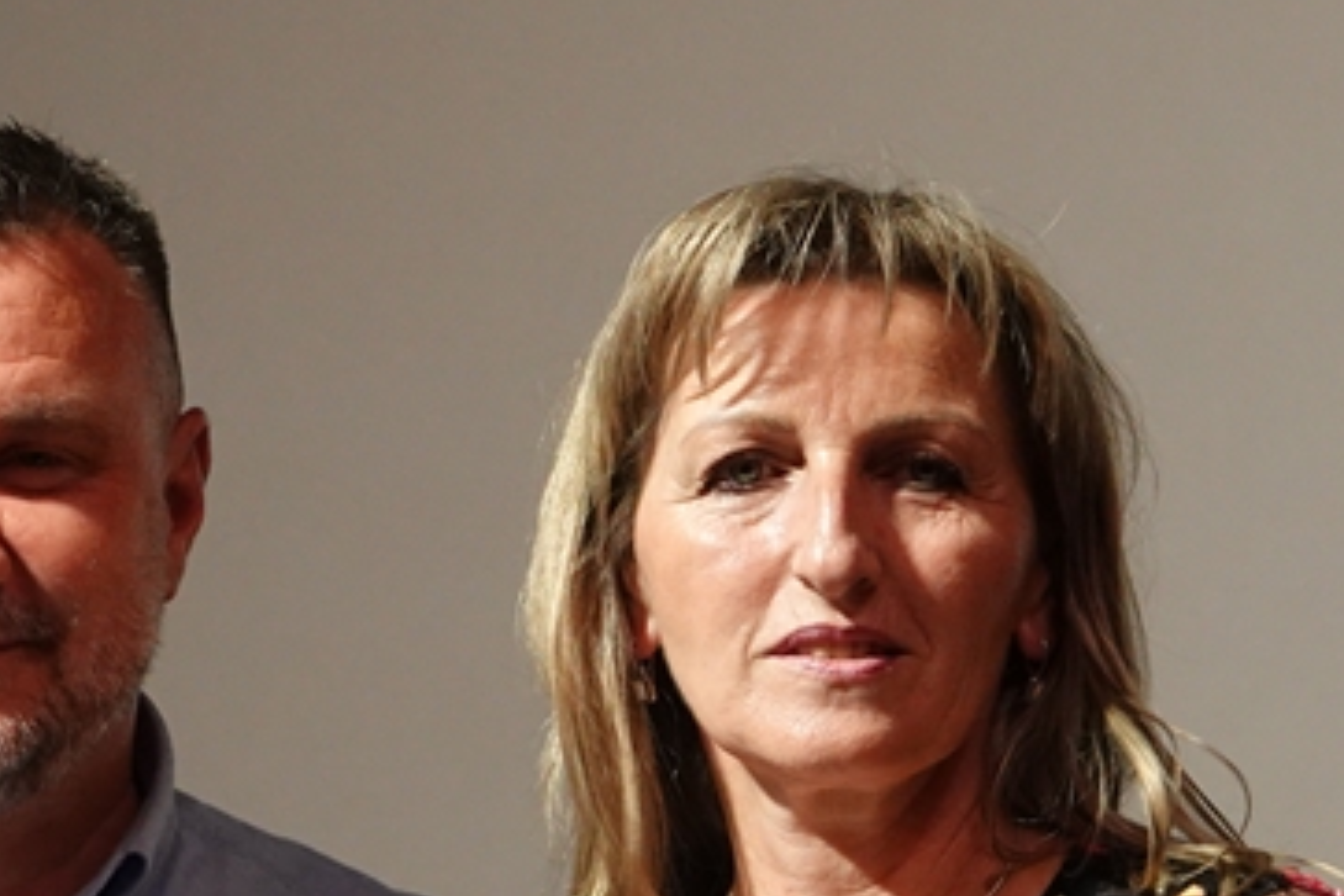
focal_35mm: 441
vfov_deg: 3.1
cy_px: 696
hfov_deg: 4.7
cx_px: 396
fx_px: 16463
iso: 800
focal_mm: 51.14
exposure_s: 1/30
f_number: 4
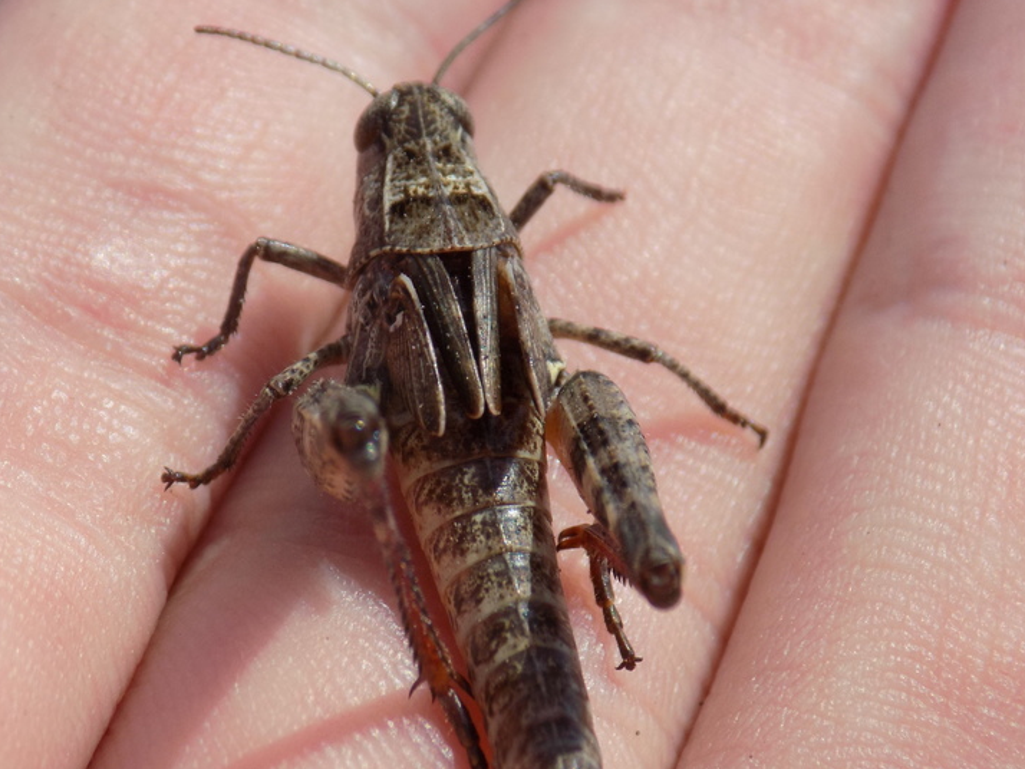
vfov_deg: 10.5
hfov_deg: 14.0
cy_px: 407
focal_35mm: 141
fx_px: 4176
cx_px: 470
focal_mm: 20.9
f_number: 4.8
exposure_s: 1/800
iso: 80
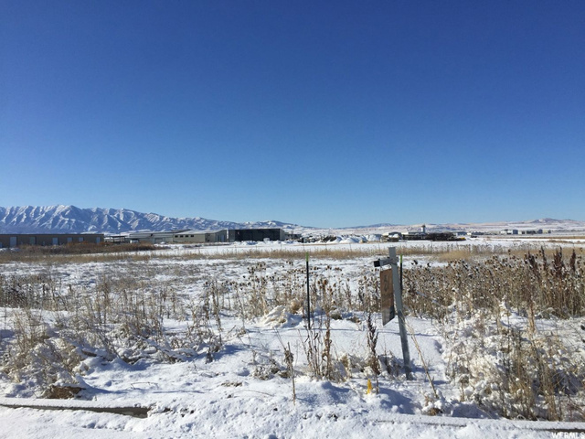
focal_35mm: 29
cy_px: 220
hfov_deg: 61.7
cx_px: 292
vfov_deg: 48.2
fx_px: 490
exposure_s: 1/5650
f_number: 2.2
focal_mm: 4.15
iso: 32
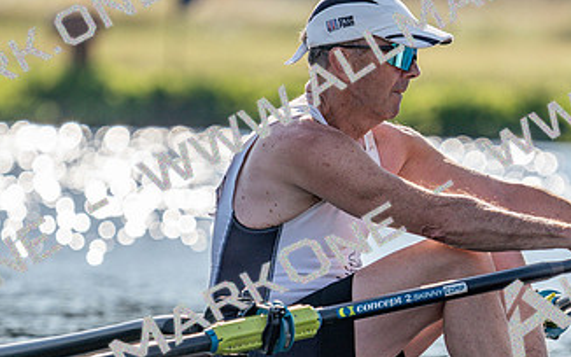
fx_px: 11302
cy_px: 197
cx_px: 354
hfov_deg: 2.9
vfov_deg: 1.8
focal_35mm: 726
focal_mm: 400
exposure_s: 1/1600
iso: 200
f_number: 6.3
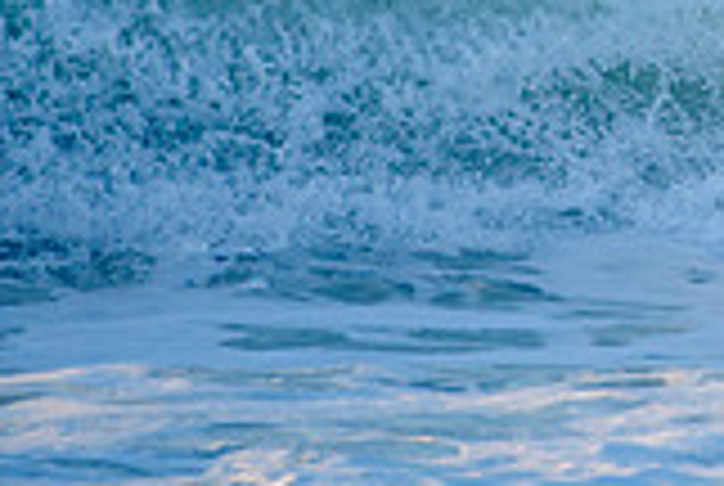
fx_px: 36226
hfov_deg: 1.1
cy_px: -173
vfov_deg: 0.8
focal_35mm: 1798
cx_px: 1066
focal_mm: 500
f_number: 5.6
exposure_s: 1/1250
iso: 450
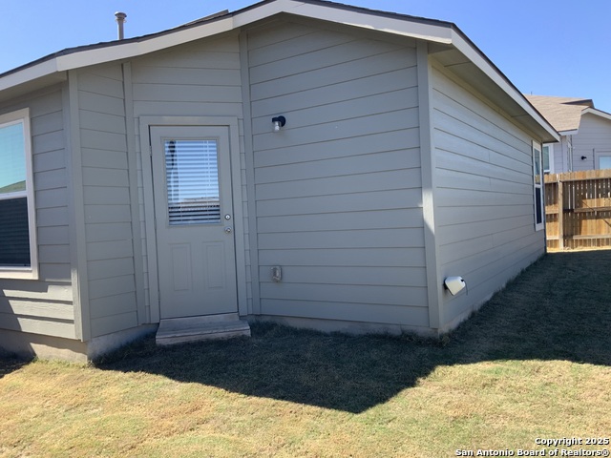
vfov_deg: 48.2
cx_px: 306
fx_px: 512
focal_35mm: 29
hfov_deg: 61.7
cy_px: 229
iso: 16
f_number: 1.8
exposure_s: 1/683
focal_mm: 3
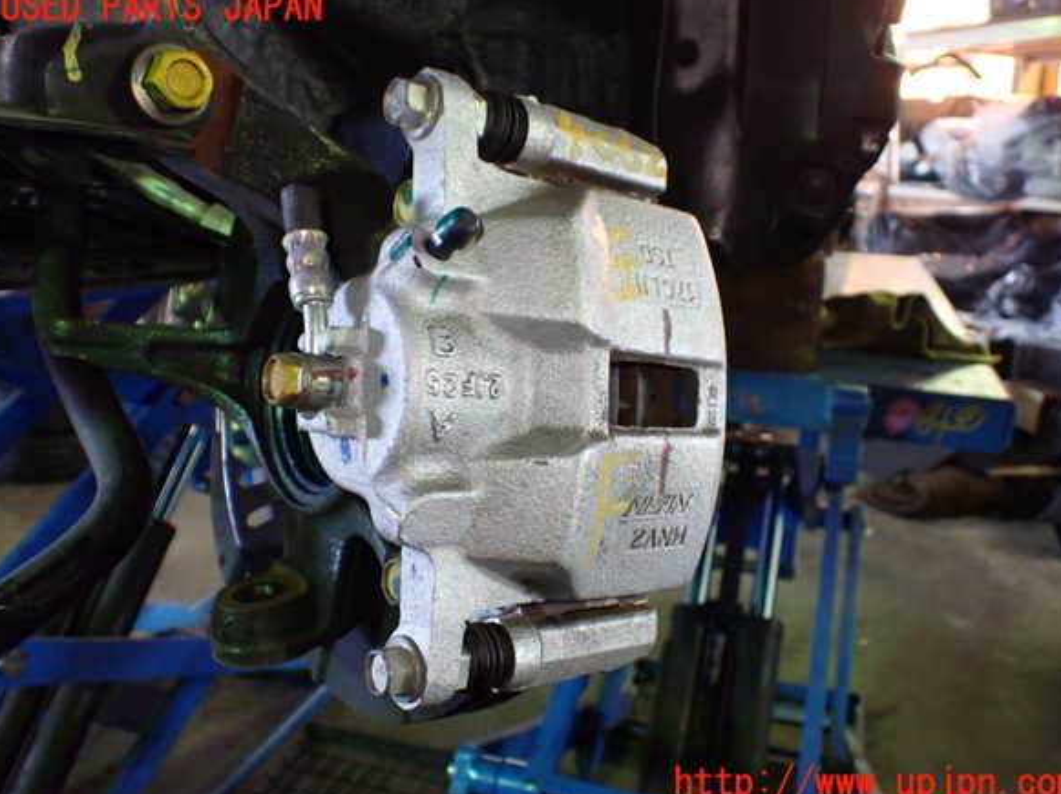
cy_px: 396
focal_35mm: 31
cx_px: 539
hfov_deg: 58.4
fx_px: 950
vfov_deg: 45.4
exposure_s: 1/125
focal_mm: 5.4
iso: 800
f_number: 2.3
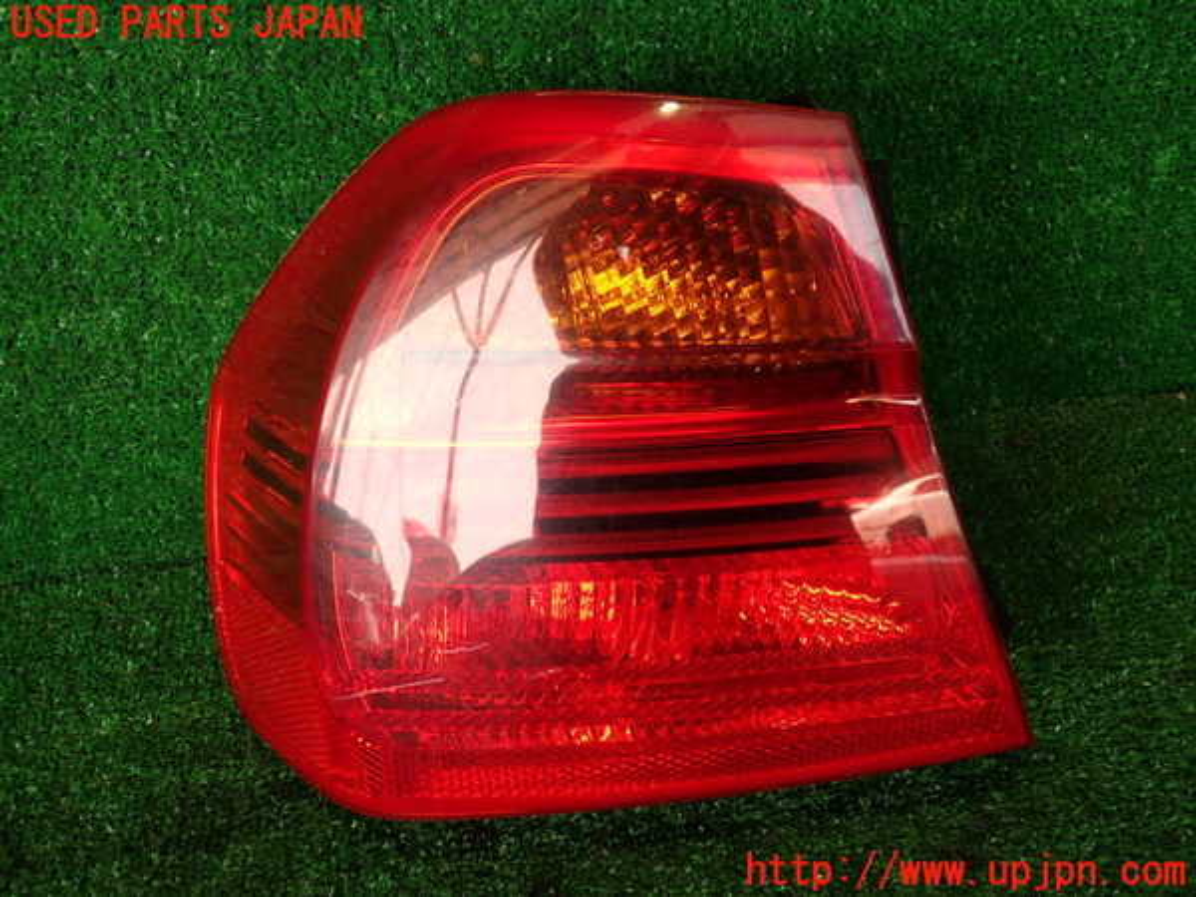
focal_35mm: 32
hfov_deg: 56.8
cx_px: 598
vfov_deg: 44.2
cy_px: 448
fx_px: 1106
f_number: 2.4
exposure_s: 1/80
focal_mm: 5.79
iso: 100
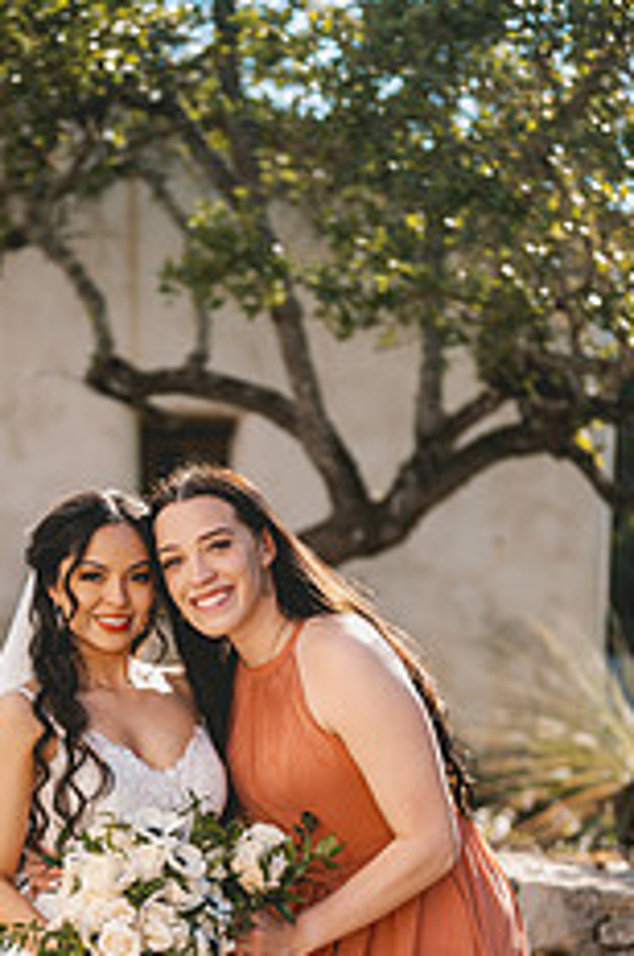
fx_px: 2570
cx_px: 171
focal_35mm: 97
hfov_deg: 14.0
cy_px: 836
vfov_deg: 20.7
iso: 80
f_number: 1.8
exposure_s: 1/2500
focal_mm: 50
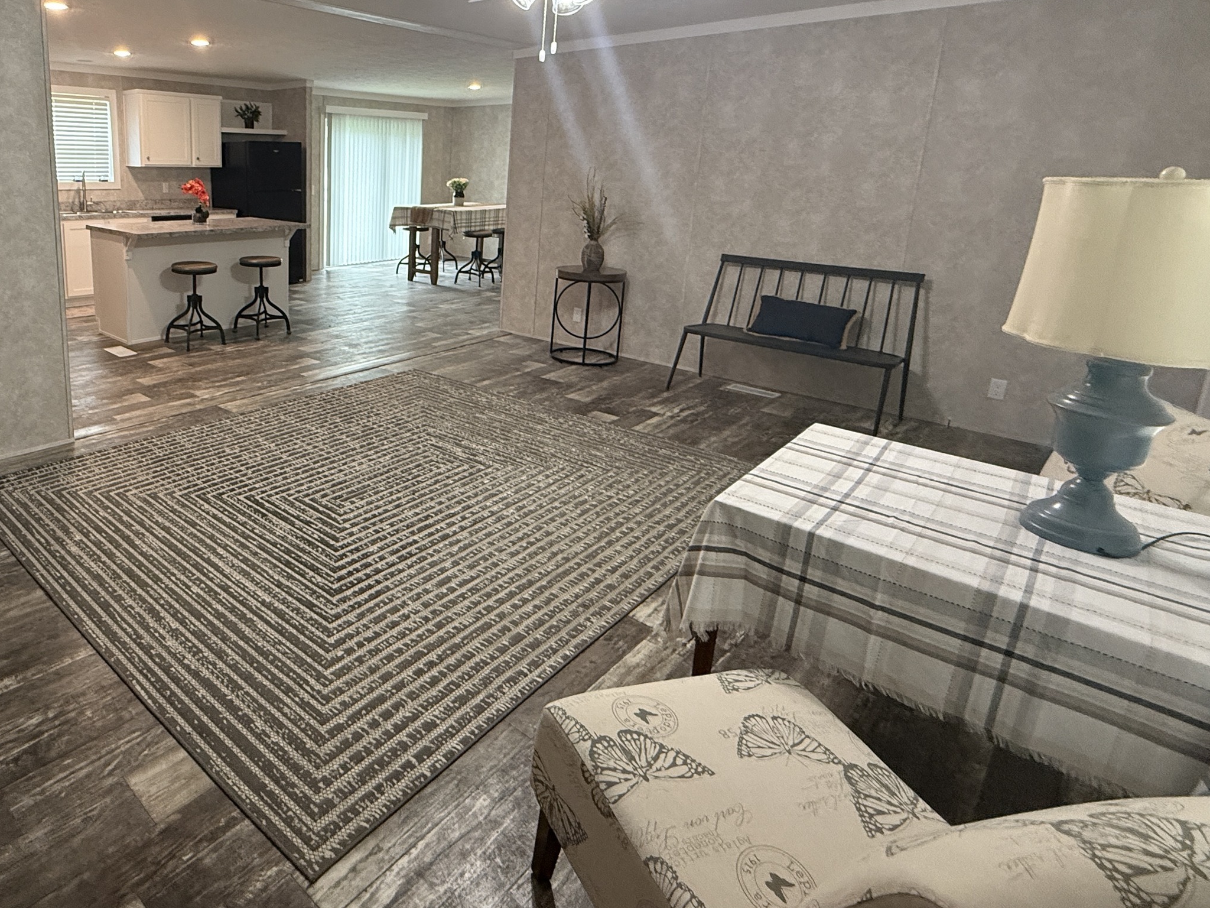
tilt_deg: -12.3
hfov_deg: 74.8
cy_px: 317
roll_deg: -1.2
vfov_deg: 62.2
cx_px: 342
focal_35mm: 21
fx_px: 734
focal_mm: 2.22
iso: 320
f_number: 2.2
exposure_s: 1/60
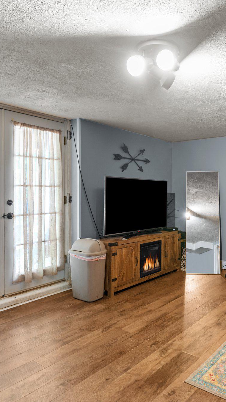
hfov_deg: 41.5
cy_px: 201
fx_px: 288
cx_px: 172
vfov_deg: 69.9
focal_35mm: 27
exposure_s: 1/2
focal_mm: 17
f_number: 8
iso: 400
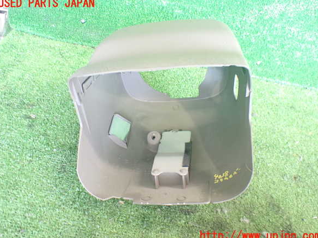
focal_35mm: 31
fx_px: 285
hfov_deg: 58.4
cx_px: 159
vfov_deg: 45.4
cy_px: 120
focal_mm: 5.4
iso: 800
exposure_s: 1/40
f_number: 2.3
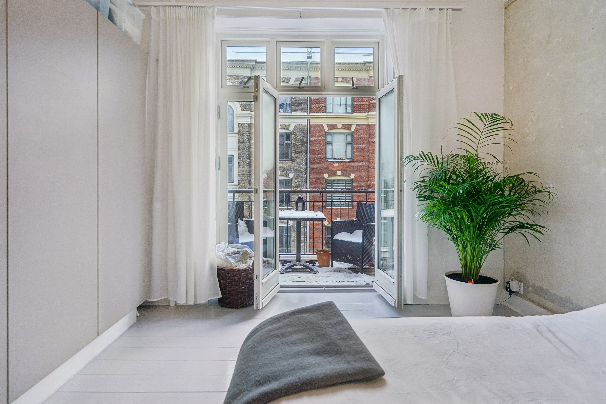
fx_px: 303
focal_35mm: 18
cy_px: 202
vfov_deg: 67.4
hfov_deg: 90.0
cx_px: 303
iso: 200
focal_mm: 18
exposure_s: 1/80
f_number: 5.6
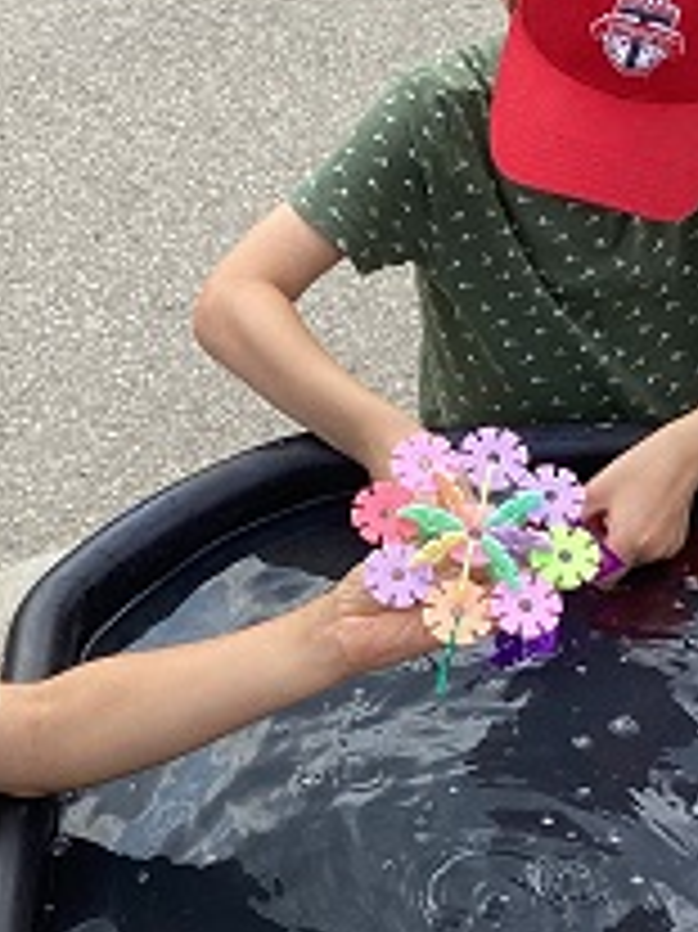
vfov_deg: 26.0
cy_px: 554
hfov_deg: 19.6
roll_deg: +2.3
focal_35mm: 75
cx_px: 326
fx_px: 2018
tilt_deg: -35.6
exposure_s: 1/479
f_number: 2.4
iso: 25
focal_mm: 3.3
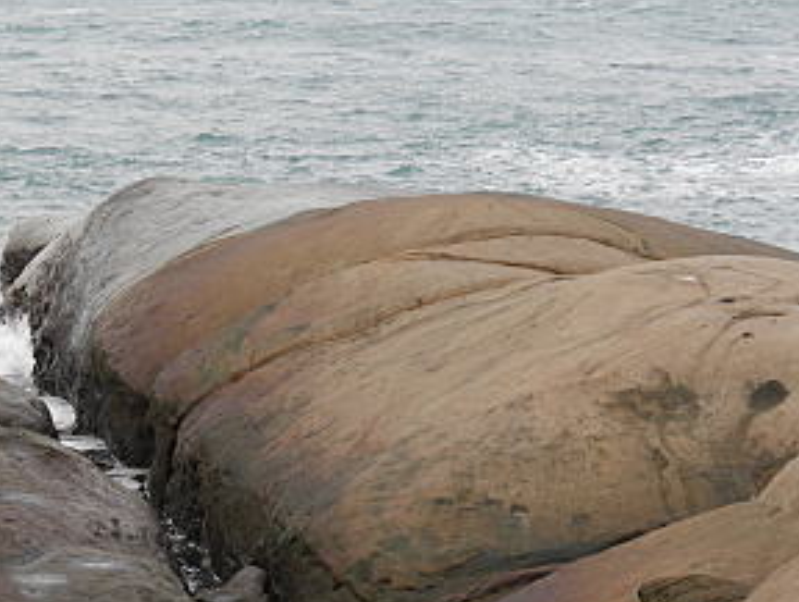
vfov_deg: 11.0
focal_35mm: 135
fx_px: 3121
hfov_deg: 14.5
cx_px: 182
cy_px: 226
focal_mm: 39
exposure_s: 1/80
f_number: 5.3
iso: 250
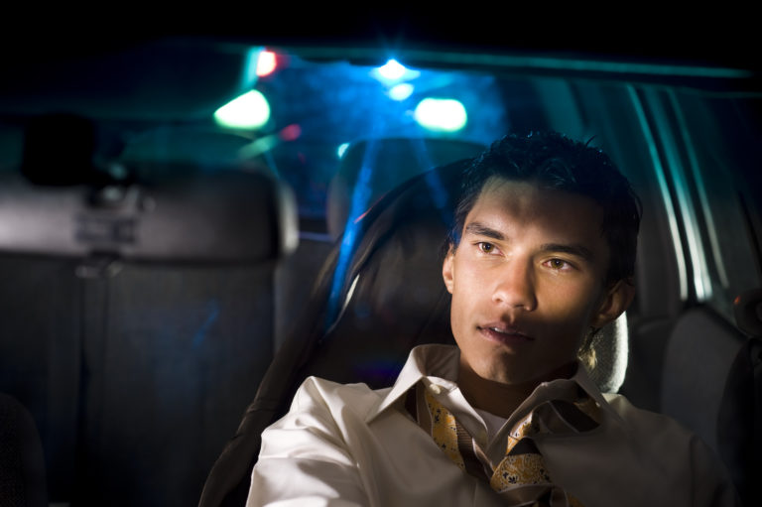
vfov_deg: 16.1
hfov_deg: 23.9
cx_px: 381
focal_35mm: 85
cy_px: 254
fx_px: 1798
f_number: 4.5
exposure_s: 1/20
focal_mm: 85
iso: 200
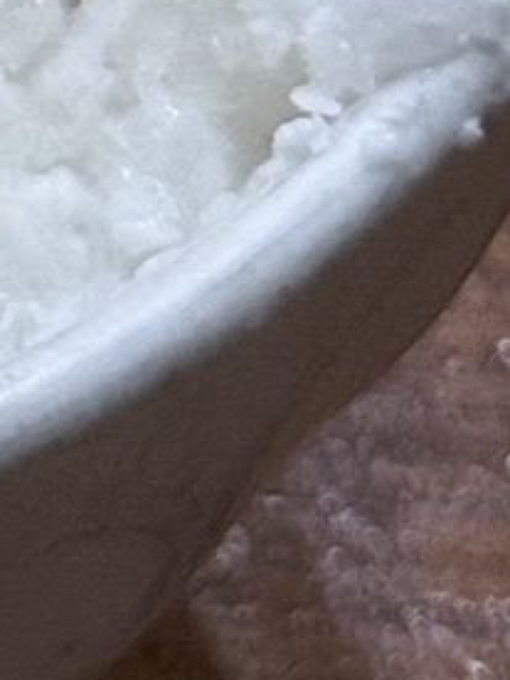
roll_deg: -0.1
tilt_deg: -42.9
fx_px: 6836
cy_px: -1156
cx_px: -892
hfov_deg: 4.2
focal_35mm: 348
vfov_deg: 5.4
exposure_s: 1/55
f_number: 1.78
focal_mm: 6.76
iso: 250
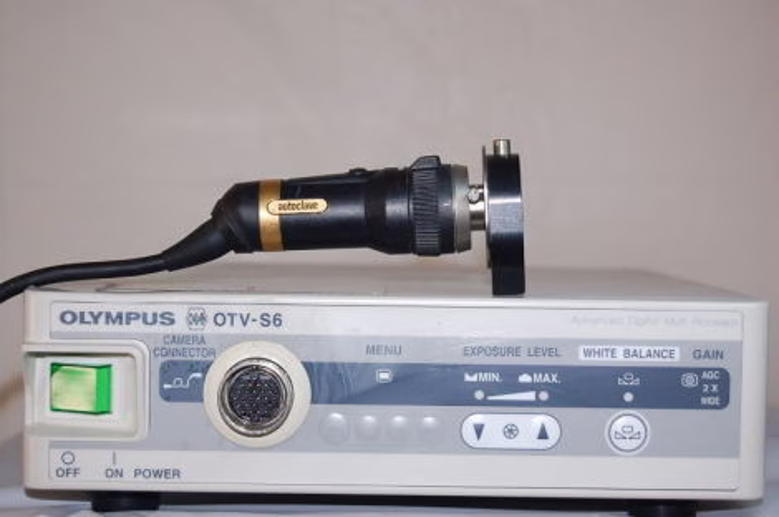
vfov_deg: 16.5
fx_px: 1783
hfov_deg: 24.6
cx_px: 390
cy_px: 258
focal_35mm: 82
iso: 400
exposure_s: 1/60
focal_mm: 55
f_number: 5.6
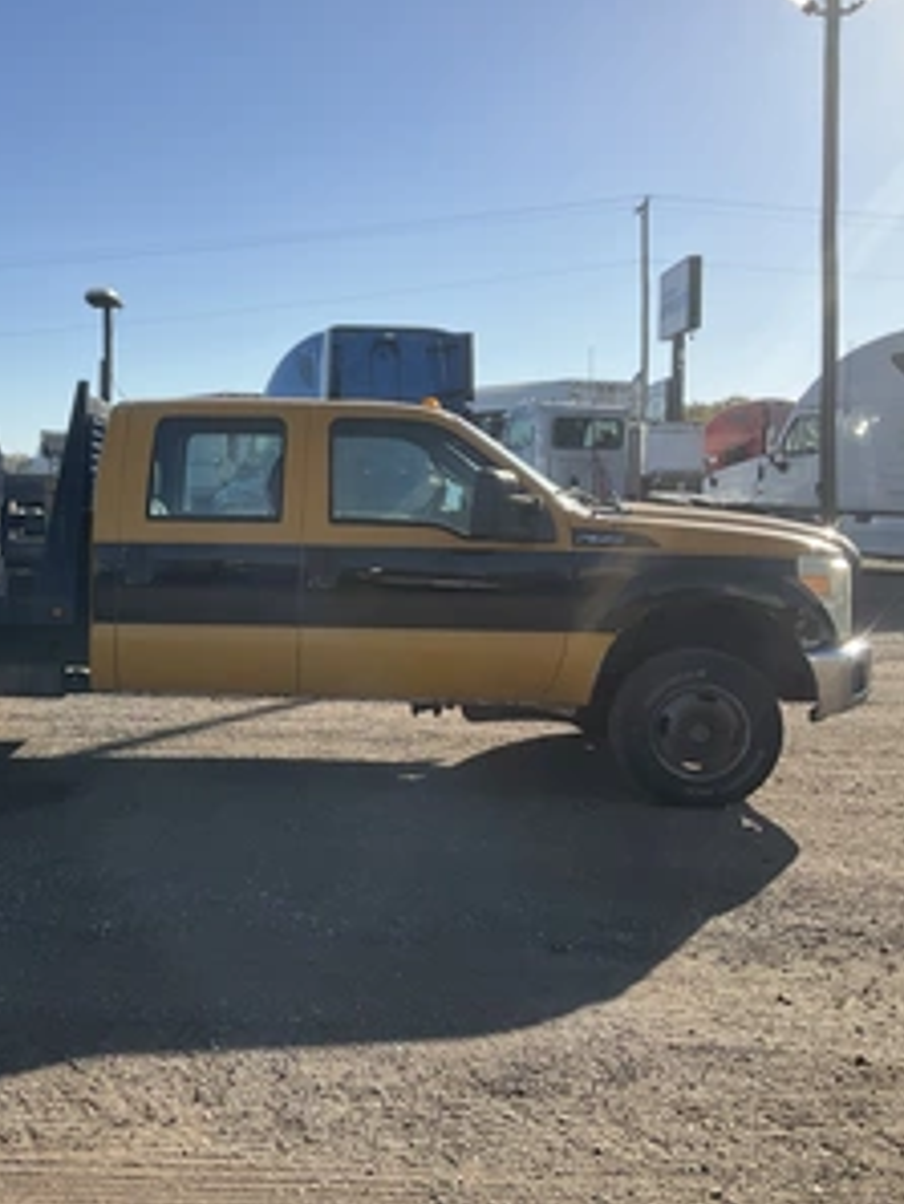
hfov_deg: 35.8
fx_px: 1357
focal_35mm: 39
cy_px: 600
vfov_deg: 47.8
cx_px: 195
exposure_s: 1/2320
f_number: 1.8
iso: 25
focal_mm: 3
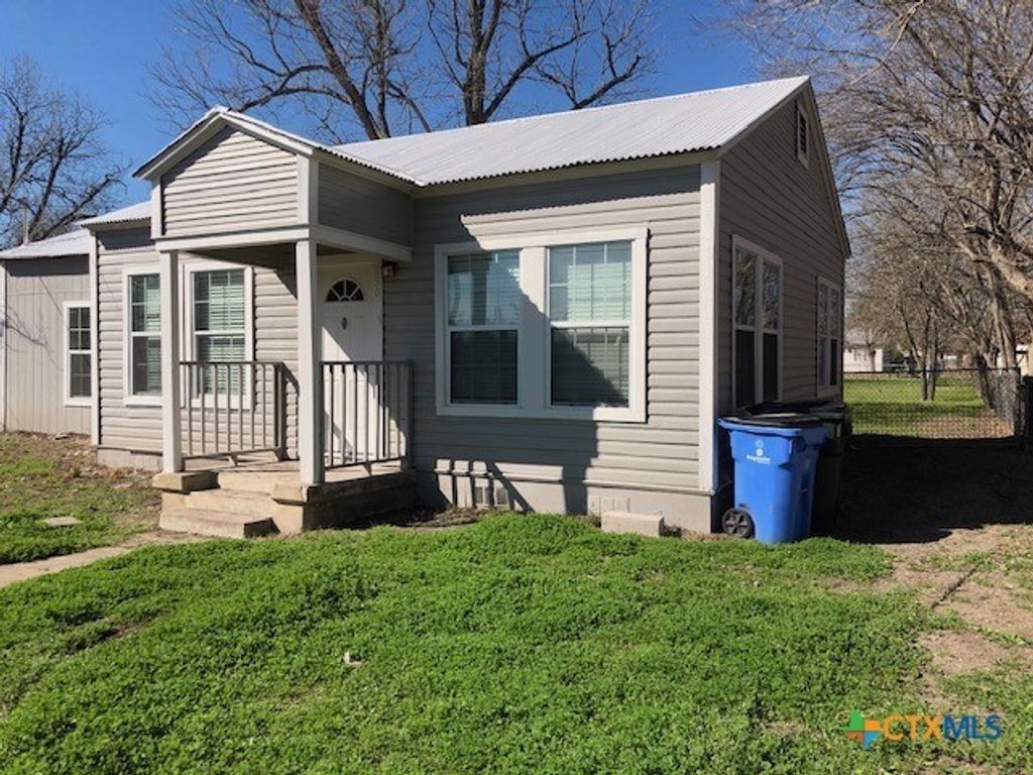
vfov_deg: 49.7
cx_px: 516
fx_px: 836
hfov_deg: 63.4
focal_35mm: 28
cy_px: 388
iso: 20
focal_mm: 3.99
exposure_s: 1/2558
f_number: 1.8
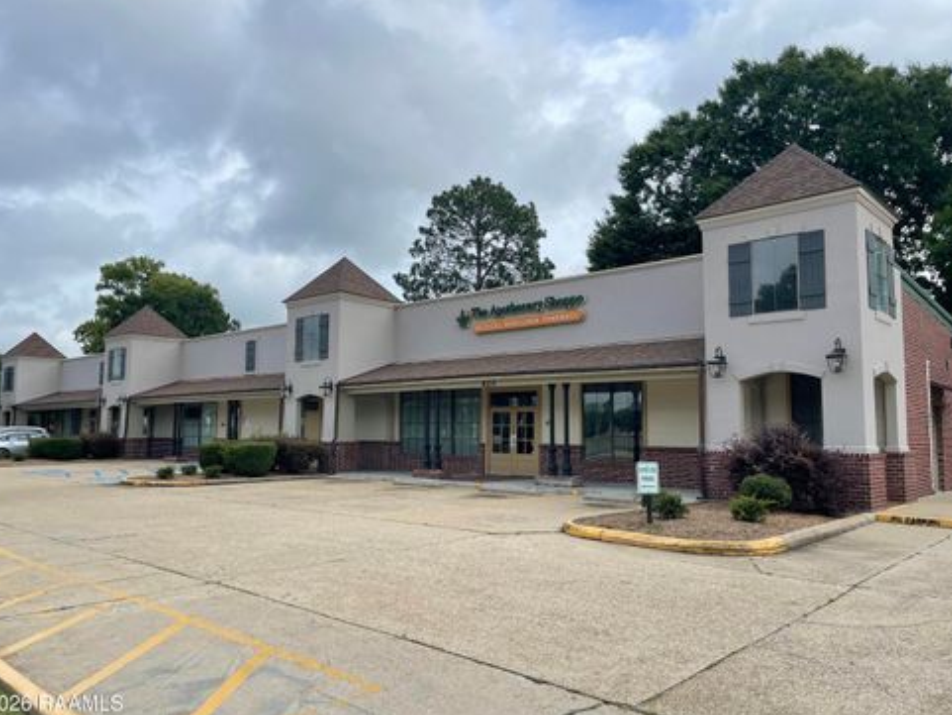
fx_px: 715
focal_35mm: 26
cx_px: 463
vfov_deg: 53.1
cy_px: 365
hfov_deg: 67.3
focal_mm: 5.1
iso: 32
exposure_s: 1/3165
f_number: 1.6
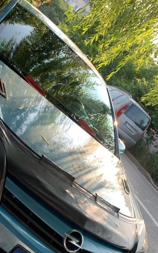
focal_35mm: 48
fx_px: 331
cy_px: 175
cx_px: 13
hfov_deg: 25.9
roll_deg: -40.0
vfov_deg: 41.1
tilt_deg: -22.6
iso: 25
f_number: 1.8
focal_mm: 4.25
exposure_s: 1/136
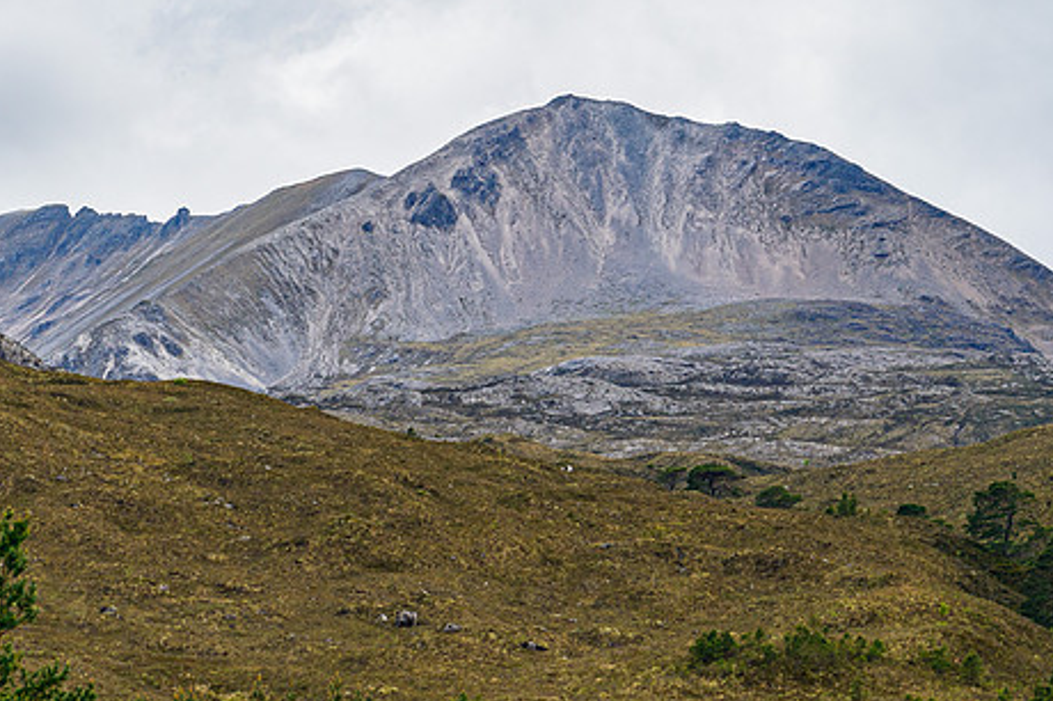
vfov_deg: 7.7
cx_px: 562
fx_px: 5173
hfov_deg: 11.6
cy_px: 164
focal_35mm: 177
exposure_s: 1/80
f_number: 8
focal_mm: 70
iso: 100
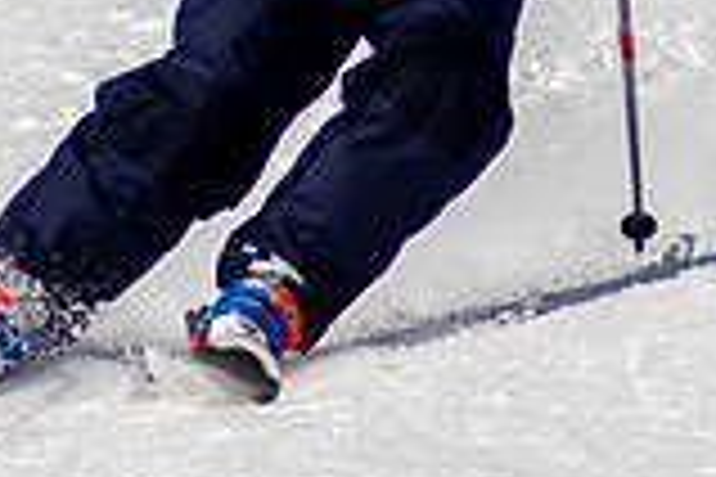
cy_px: -197
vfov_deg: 0.5
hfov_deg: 0.7
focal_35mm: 2779
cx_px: -50
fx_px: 55267
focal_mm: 300
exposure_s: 1/6400
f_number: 2.8
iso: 100
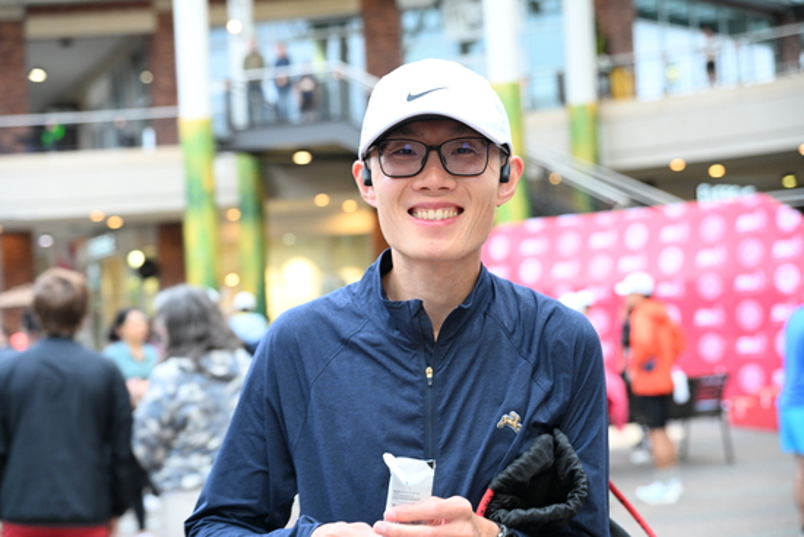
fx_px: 1363
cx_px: 402
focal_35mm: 61
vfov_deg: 22.3
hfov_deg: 32.9
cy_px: 268
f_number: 4
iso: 2000
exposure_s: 1/200
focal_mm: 61
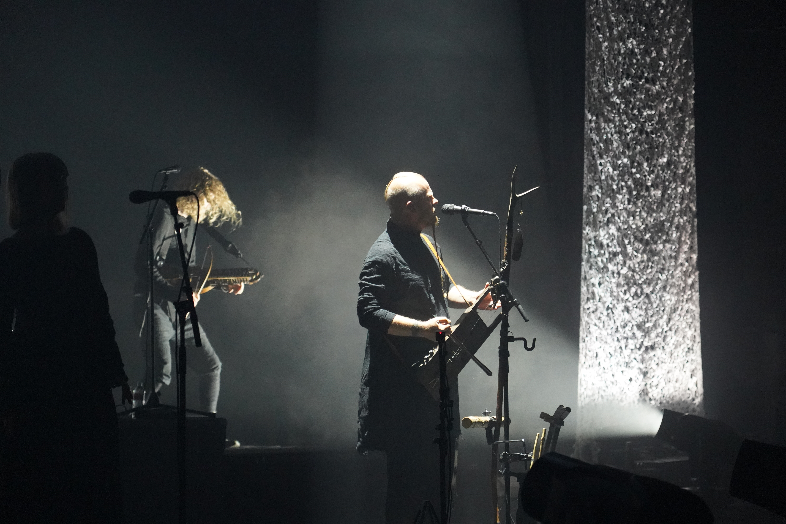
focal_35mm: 105
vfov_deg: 13.0
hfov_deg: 19.5
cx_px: 393
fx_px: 2292
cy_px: 262
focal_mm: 105
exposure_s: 1/160
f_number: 4
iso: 10000
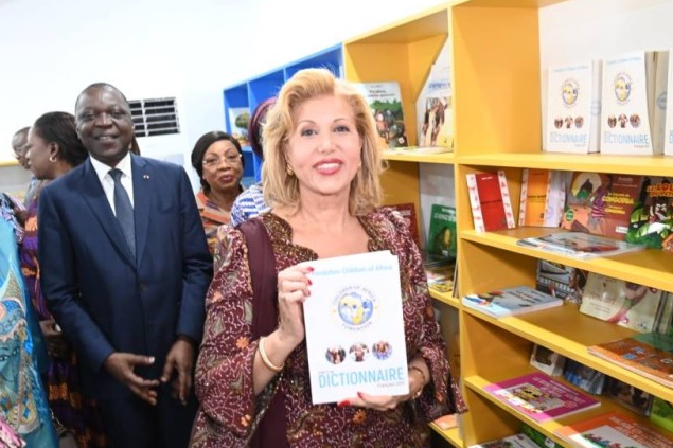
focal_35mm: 34
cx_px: 361
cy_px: 235
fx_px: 635
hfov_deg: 55.8
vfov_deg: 38.9
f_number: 4
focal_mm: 27
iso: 3200
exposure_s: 1/80
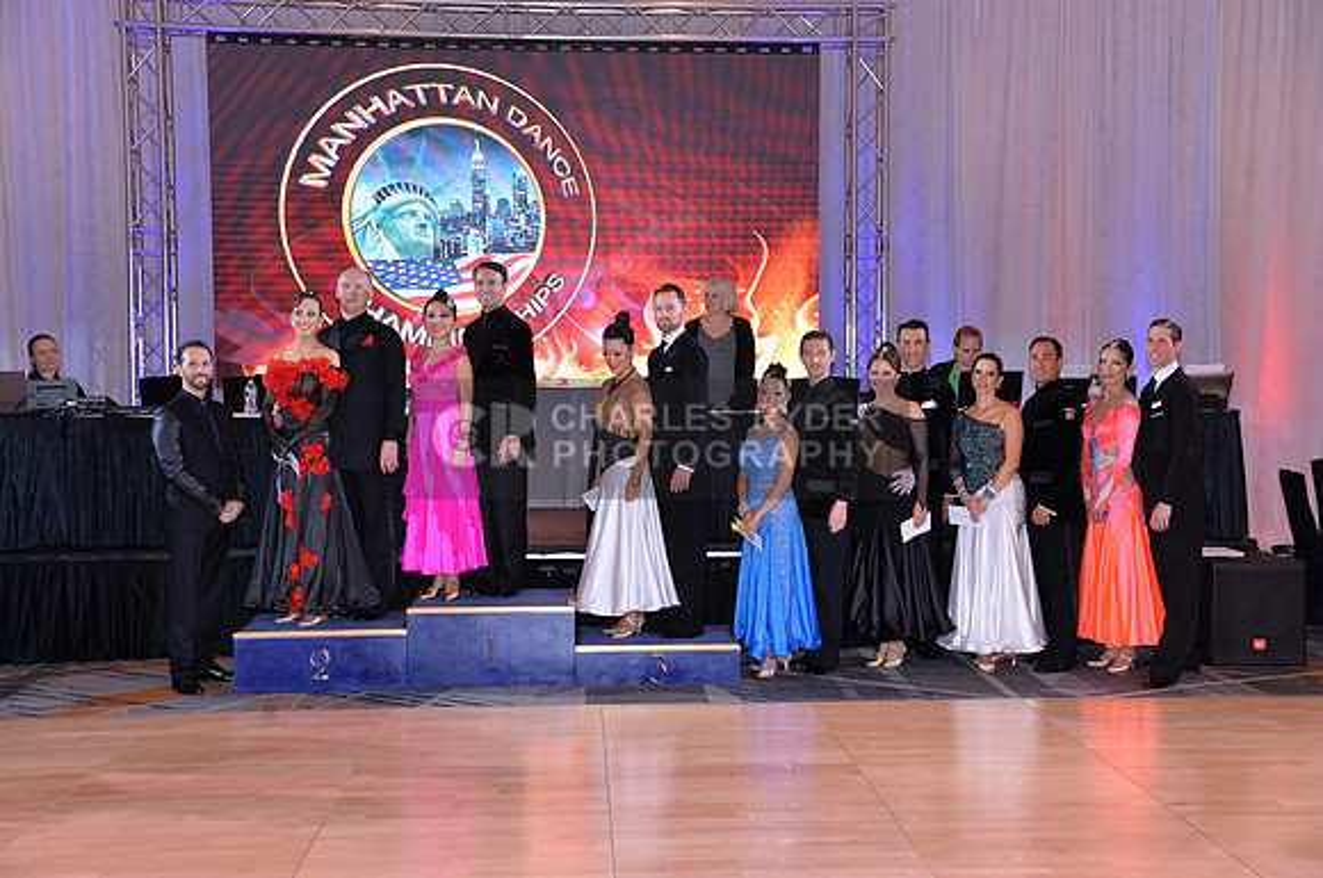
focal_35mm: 44
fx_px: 1615
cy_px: 439
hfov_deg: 44.6
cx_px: 662
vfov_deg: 30.4
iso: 1600
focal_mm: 44
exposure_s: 1/250
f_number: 5
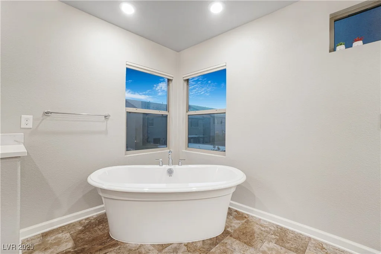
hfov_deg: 100.4
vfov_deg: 77.3
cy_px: 127
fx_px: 159
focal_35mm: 15
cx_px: 190
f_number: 8
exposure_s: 1/5
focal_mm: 10
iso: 400
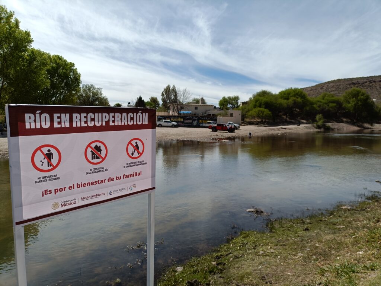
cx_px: 190
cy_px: 143
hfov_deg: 69.4
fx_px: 275
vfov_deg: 54.9
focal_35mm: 25
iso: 107
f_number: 1.7
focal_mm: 4.7
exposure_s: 1/1117
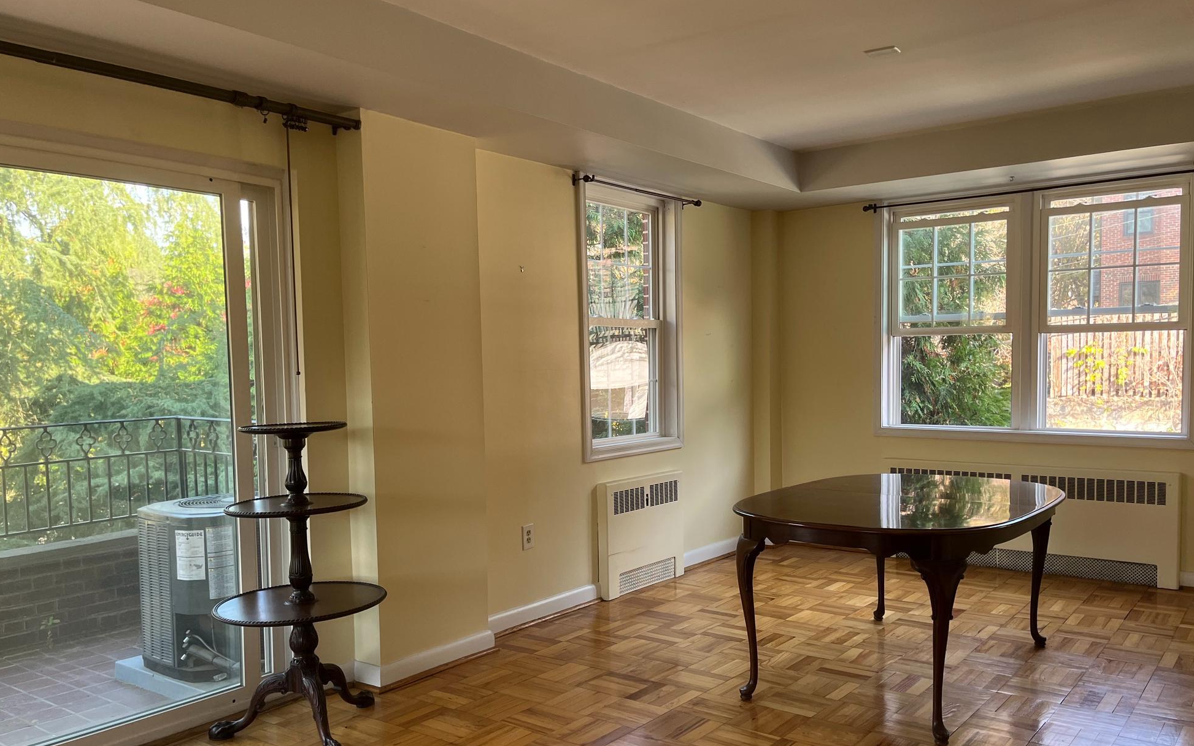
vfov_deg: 43.1
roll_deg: +0.5
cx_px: 626
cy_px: 418
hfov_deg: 64.6
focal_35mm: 29
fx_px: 944
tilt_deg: -3.7
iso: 100
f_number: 1.6
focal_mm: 5.1
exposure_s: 1/121
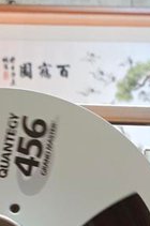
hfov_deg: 12.1
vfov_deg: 16.9
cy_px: 346
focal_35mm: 109
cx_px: 197
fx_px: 683
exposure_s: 1/60
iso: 640
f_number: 1.7
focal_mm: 6.3
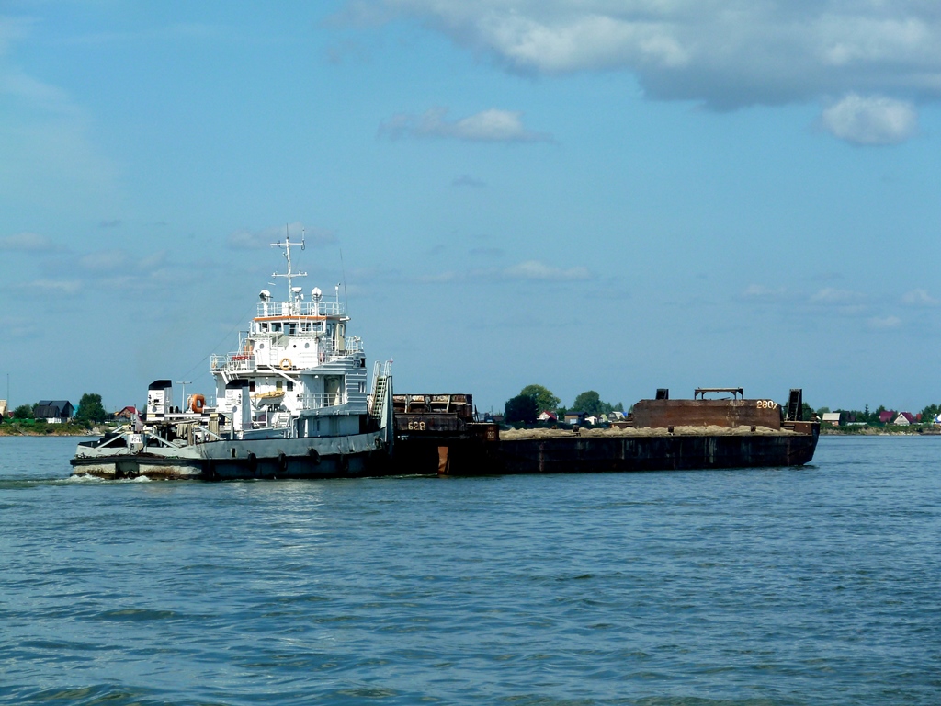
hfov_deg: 12.5
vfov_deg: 9.4
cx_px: 470
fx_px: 4295
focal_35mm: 158
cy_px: 353
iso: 80
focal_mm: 25.9
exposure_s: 1/640
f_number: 5.6
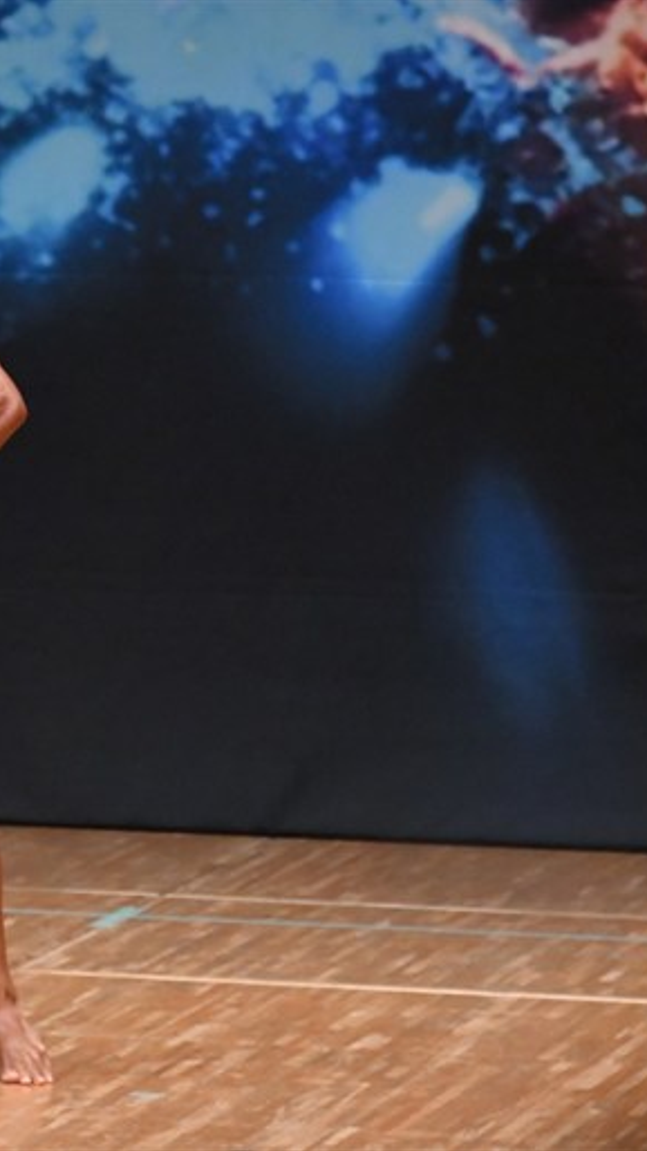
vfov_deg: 4.8
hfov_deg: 2.7
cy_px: 576
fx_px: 13729
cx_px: -138
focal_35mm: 450
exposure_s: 1/400
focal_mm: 190
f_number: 5.6
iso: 6400
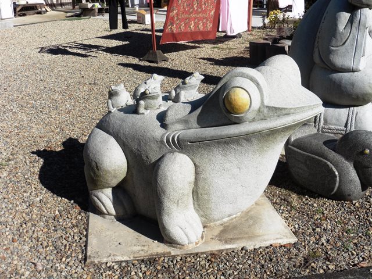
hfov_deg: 47.9
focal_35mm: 39
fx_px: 419
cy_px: 140
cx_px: 186
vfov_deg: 36.8
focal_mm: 6.9
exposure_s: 1/1000
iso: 100
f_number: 5
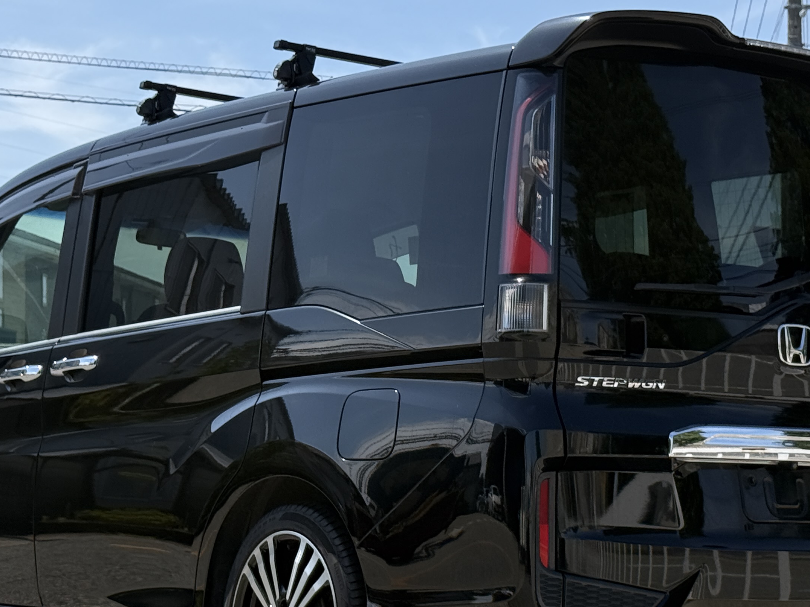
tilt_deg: +2.2
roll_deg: -0.2
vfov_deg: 16.4
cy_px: 387
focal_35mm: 90
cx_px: 390
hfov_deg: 21.8
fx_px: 2106
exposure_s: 1/5208
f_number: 1.78
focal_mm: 6.76
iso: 100
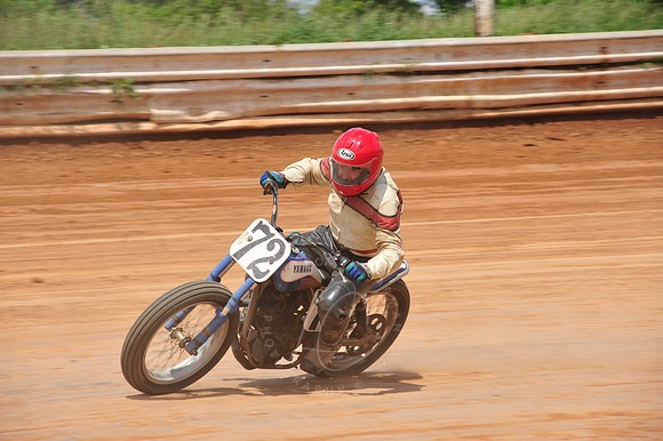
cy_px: 220
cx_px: 332
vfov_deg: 6.9
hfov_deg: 10.3
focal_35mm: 200
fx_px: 3681
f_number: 10
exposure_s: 1/400
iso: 200
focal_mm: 200
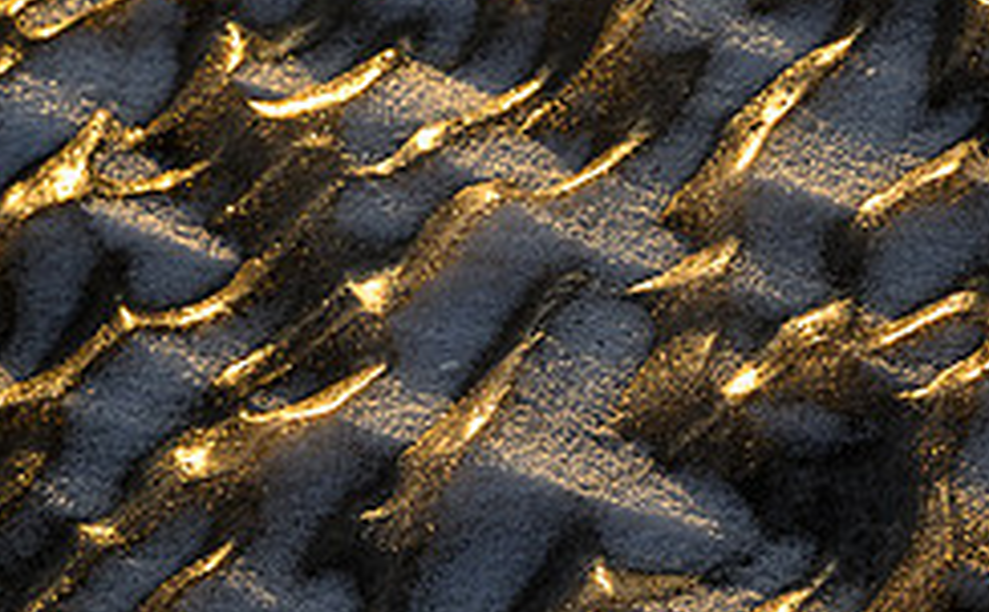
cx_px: 834
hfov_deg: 6.2
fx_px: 9058
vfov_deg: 3.9
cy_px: 488
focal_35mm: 337
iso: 125
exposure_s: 1/80
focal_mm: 120
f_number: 11
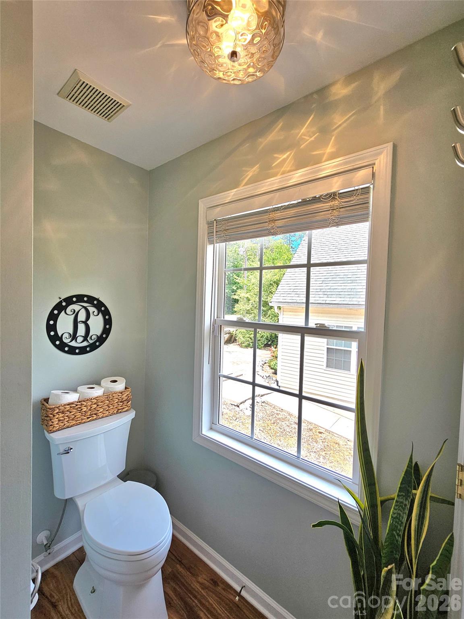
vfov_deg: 106.2
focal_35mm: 13
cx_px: 232
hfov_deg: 89.9
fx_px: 232
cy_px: 310
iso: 50
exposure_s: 1/256
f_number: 2.2
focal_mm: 2.2
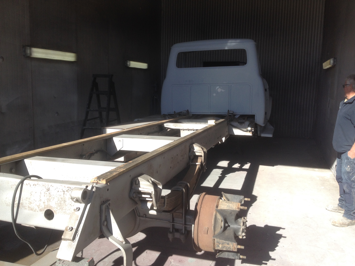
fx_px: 359
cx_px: 178
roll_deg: -0.2
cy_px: 133
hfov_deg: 52.6
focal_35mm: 35
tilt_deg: -11.2
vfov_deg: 40.7
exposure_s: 1/546
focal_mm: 4.28
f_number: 2.4
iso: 50
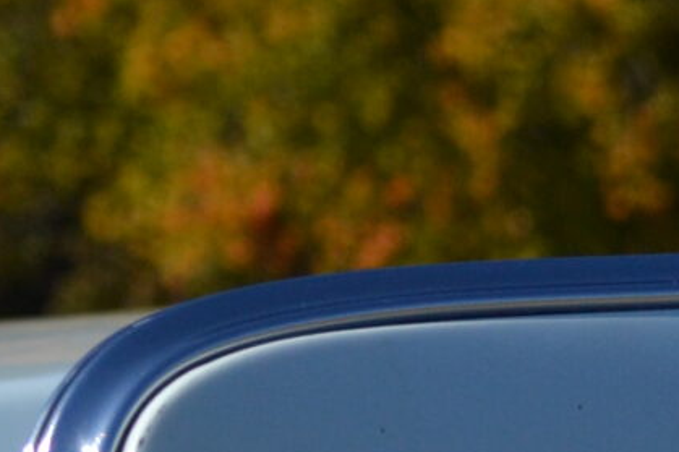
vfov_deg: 3.5
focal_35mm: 385
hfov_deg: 5.3
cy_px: 1354
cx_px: -457
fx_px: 7258
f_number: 7.1
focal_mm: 42
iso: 320
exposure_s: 1/2000
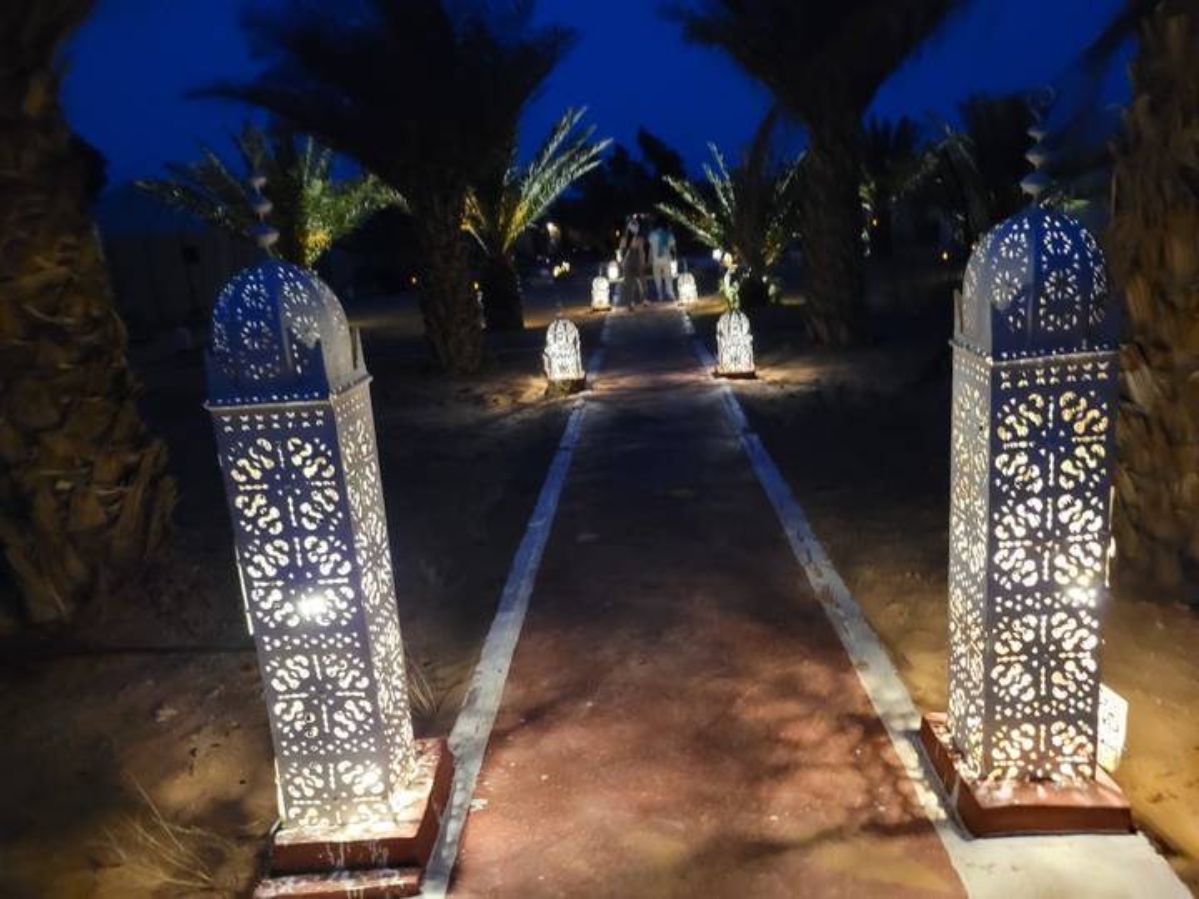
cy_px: 450
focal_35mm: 26
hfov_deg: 67.3
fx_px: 901
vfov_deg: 53.1
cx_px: 600
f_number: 1.8
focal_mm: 5.4
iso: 1000
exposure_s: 1/24
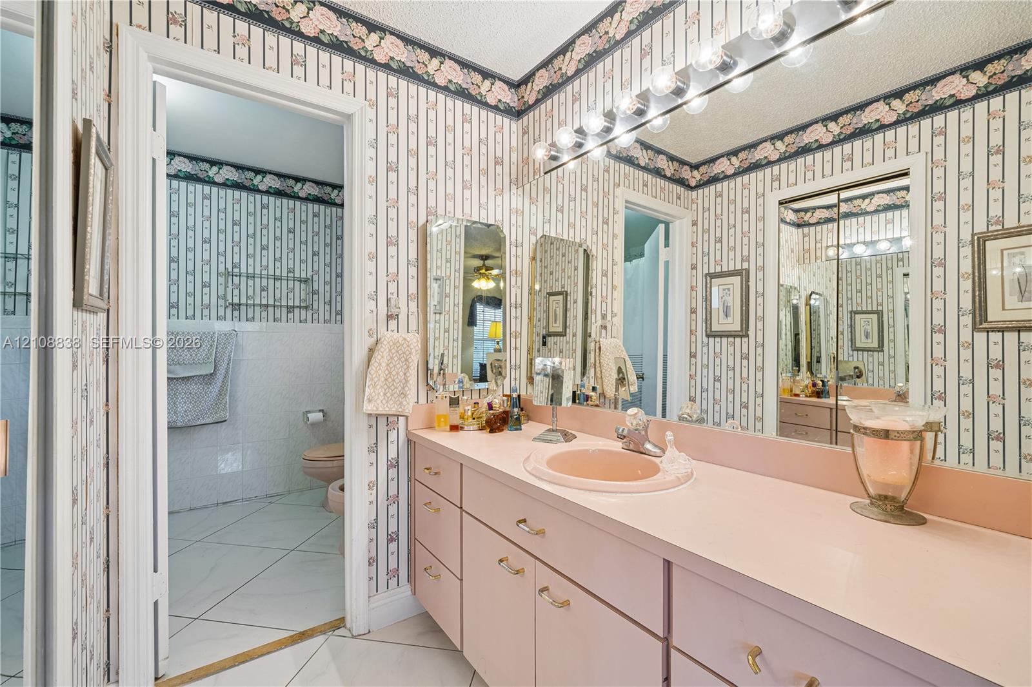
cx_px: 516
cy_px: 344
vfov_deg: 81.2
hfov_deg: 104.3
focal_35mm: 14
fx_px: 401
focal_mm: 14
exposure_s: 1/2
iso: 100
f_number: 11
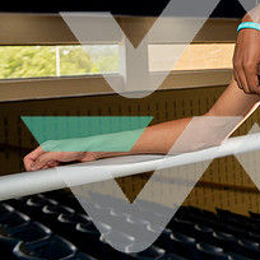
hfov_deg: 25.1
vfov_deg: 28.5
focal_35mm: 58
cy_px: 30
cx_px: 349
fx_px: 493
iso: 800
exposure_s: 1/250
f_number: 5
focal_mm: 24
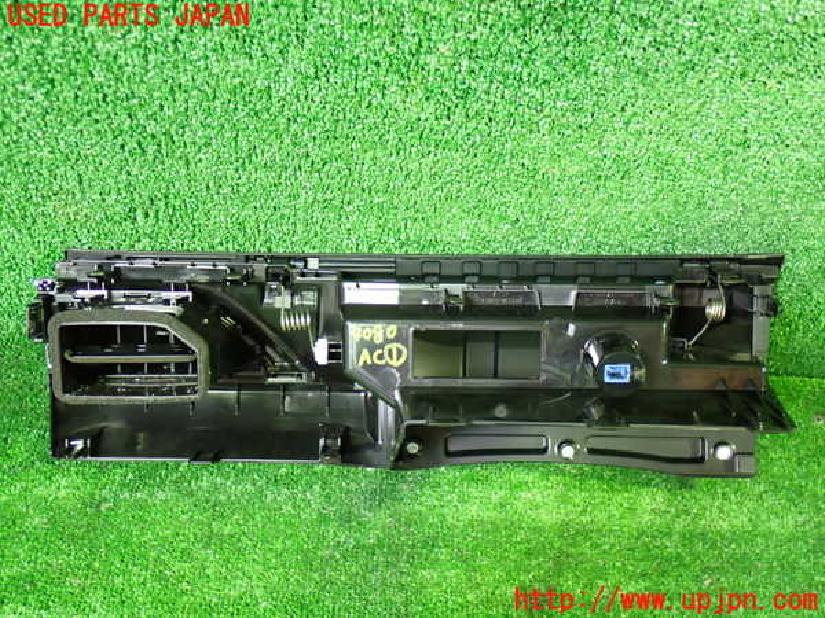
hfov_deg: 42.9
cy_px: 309
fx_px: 1049
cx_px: 412
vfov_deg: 32.9
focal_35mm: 44
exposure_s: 1/15
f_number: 2.9
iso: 800
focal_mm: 7.84
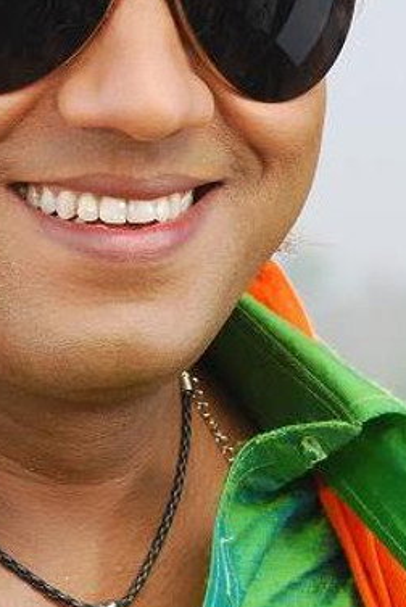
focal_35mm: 328
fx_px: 5538
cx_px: 50
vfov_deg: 6.3
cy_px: 101
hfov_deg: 4.2
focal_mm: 110
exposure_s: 1/125
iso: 200
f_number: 13
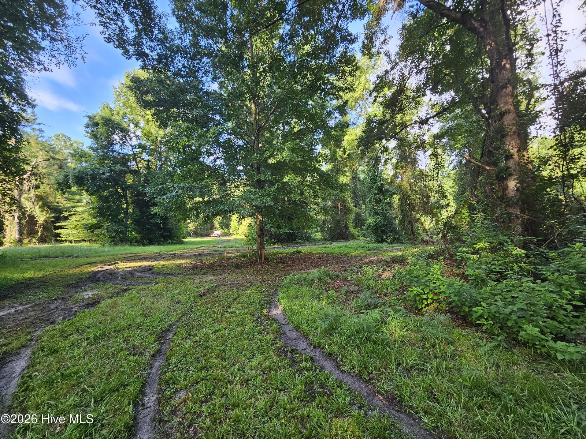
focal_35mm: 13
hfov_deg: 106.2
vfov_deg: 89.9
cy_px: 220
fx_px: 220
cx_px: 293
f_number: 2.2
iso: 64
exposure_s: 1/120
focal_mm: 2.2
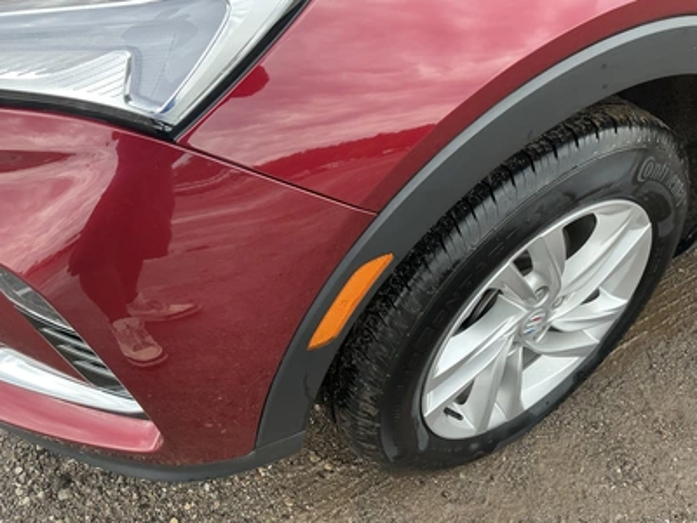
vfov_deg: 49.7
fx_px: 564
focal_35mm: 28
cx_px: 348
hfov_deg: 63.4
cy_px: 262
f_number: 1.8
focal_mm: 3
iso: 25
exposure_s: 1/190
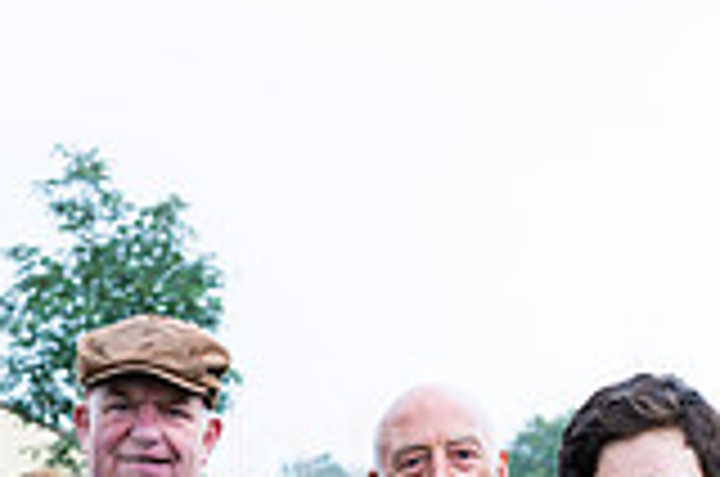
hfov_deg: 17.5
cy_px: 756
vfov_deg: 11.2
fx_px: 2315
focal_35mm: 116
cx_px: 130
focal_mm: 32
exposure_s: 1/800
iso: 500
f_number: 4
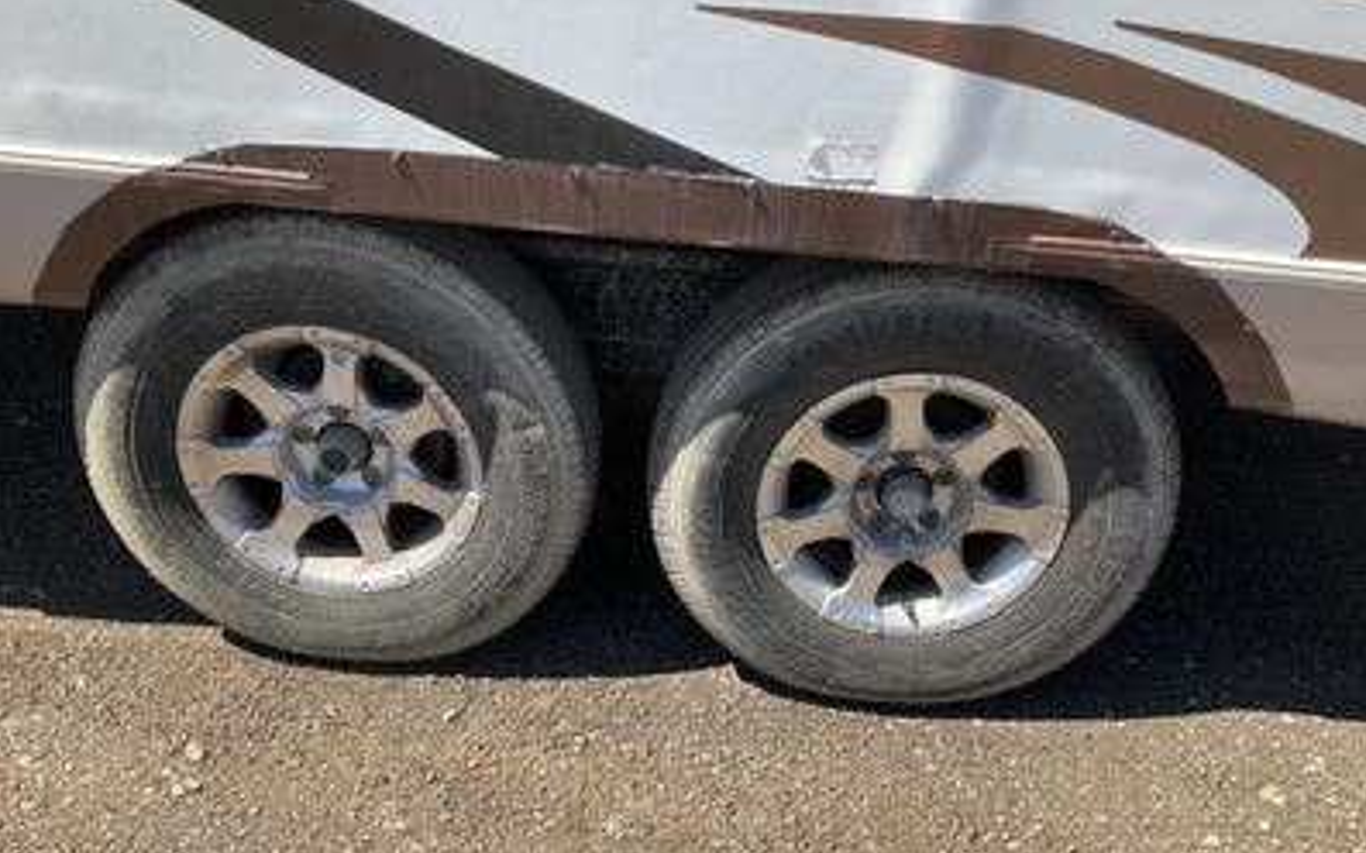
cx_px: 685
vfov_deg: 40.6
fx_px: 1154
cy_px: 447
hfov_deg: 61.2
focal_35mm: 31
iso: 25
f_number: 1.8
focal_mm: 3
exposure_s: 1/1015
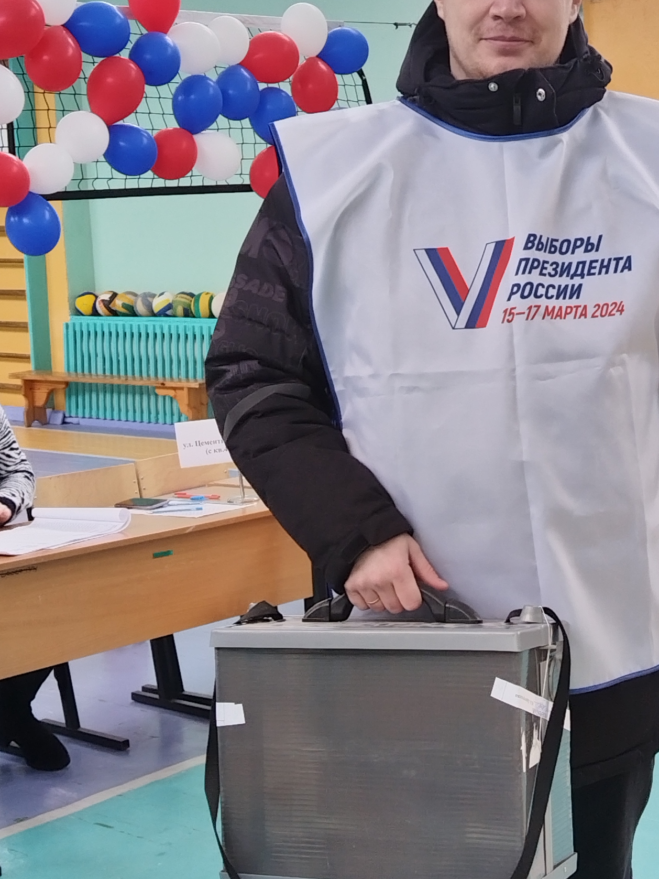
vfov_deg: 31.2
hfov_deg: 23.4
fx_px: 1574
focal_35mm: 62
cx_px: 504
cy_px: 490
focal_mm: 4.95
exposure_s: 1/100
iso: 344
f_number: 1.9
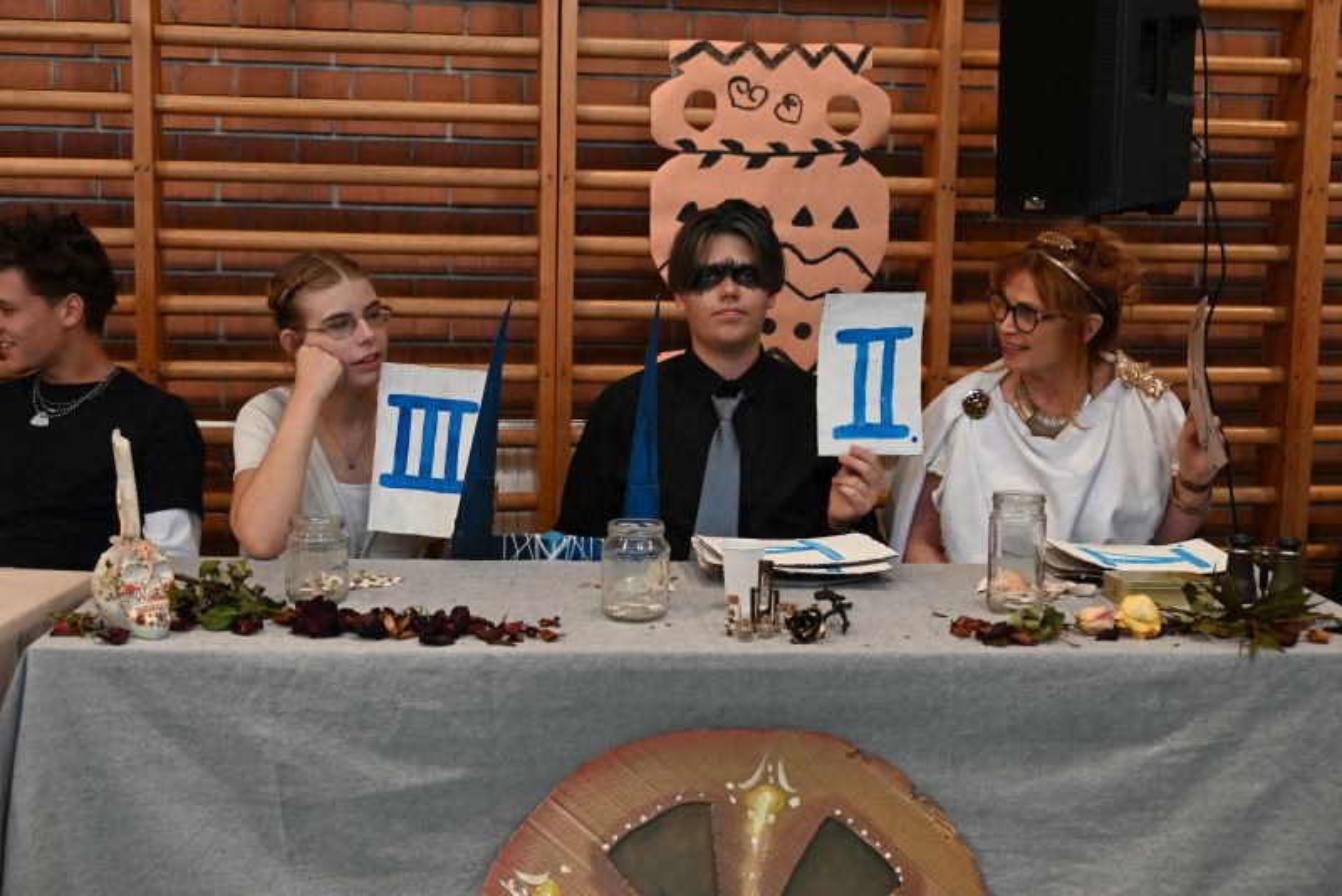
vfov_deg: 30.5
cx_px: 671
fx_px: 1641
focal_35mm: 44
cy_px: 448
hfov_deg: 44.5
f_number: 5.3
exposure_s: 1/100
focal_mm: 44
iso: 1600
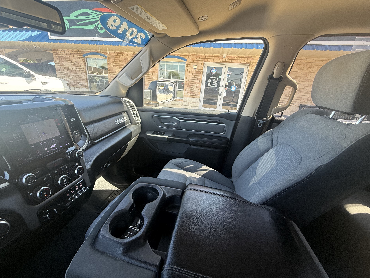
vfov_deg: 81.7
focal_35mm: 15
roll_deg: -4.4
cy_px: 139
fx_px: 160
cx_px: 178
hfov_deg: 98.1
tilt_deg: -19.1
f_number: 2.2
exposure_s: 1/99
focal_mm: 2.22
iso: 80
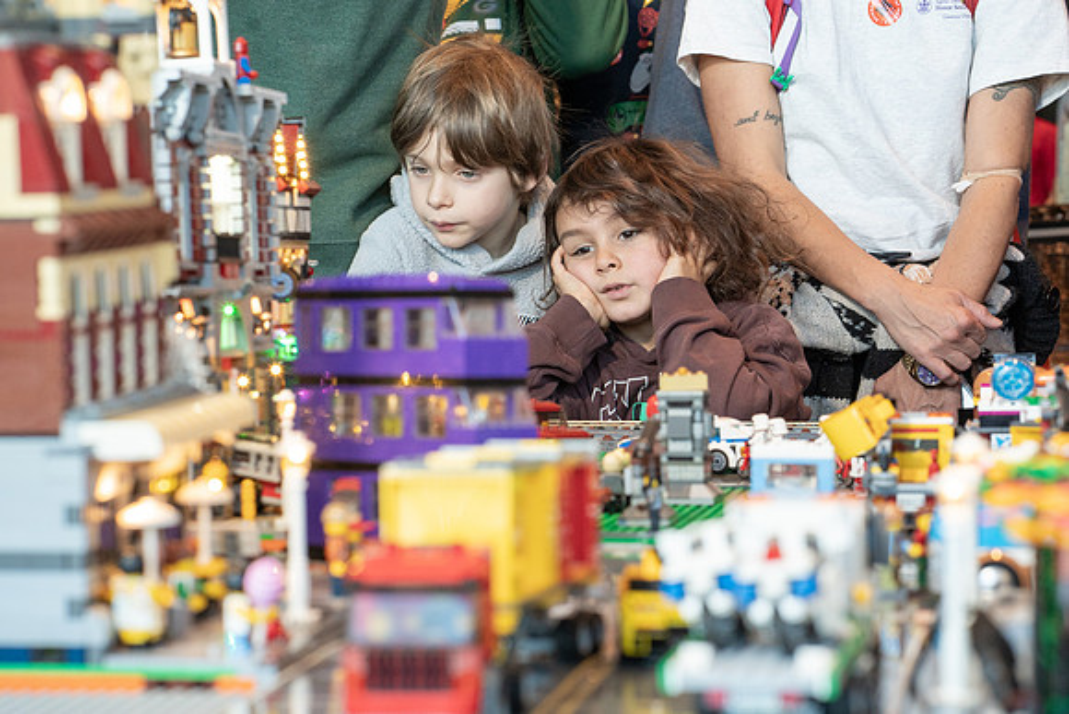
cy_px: 376
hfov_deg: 21.2
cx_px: 481
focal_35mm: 96
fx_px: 2849
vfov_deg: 14.3
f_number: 8
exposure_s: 1/100
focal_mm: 85
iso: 2000
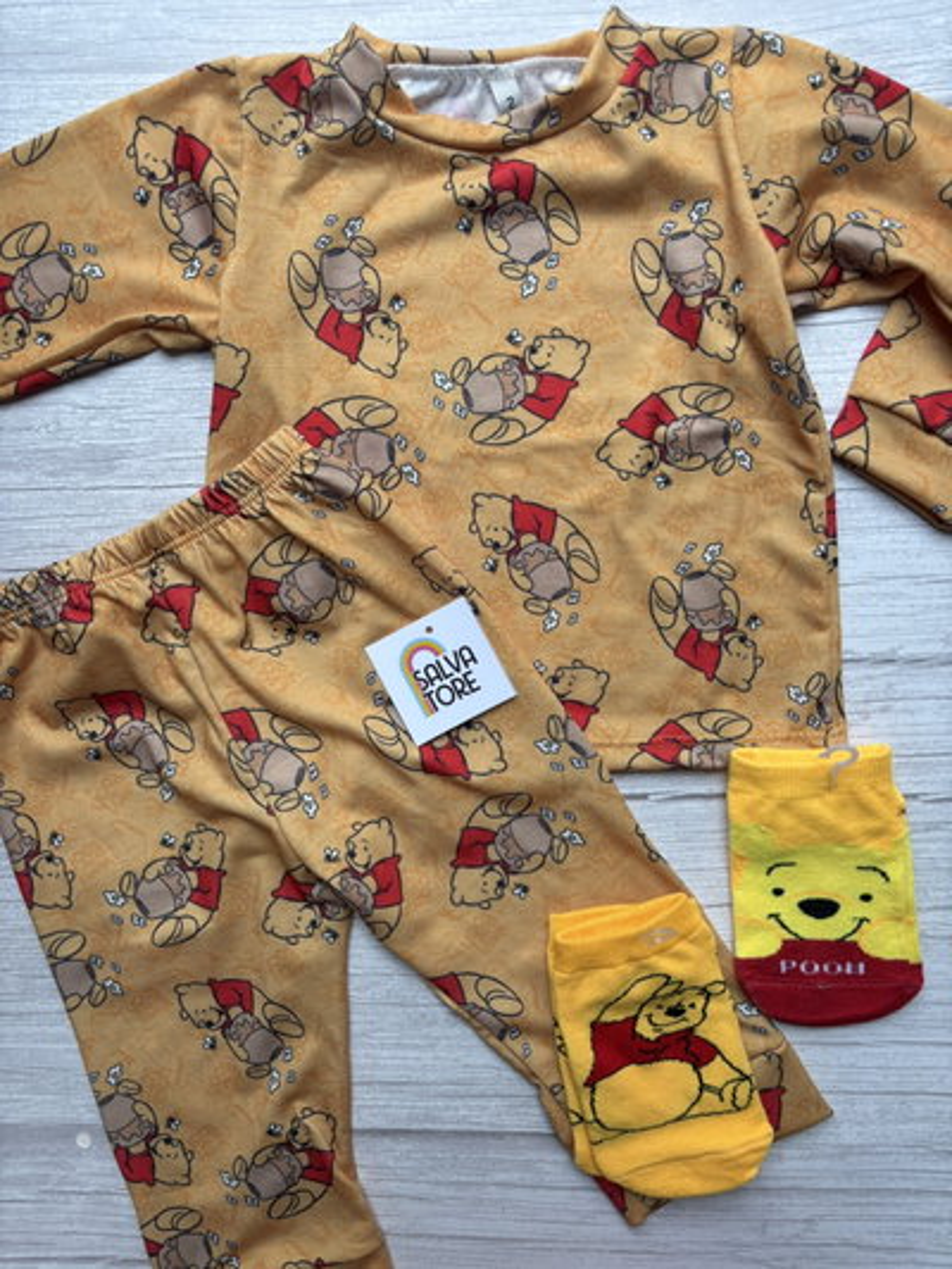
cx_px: 476
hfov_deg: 53.1
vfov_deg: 67.3
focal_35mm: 26
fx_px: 953
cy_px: 634
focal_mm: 5.96
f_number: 1.6
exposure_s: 1/156
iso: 40
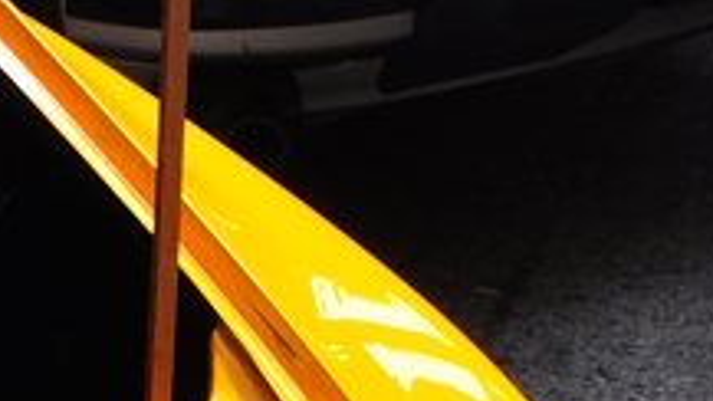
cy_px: 509
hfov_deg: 8.0
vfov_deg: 4.7
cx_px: -634
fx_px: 4905
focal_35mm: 259
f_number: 9
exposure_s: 1/320
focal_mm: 35
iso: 320
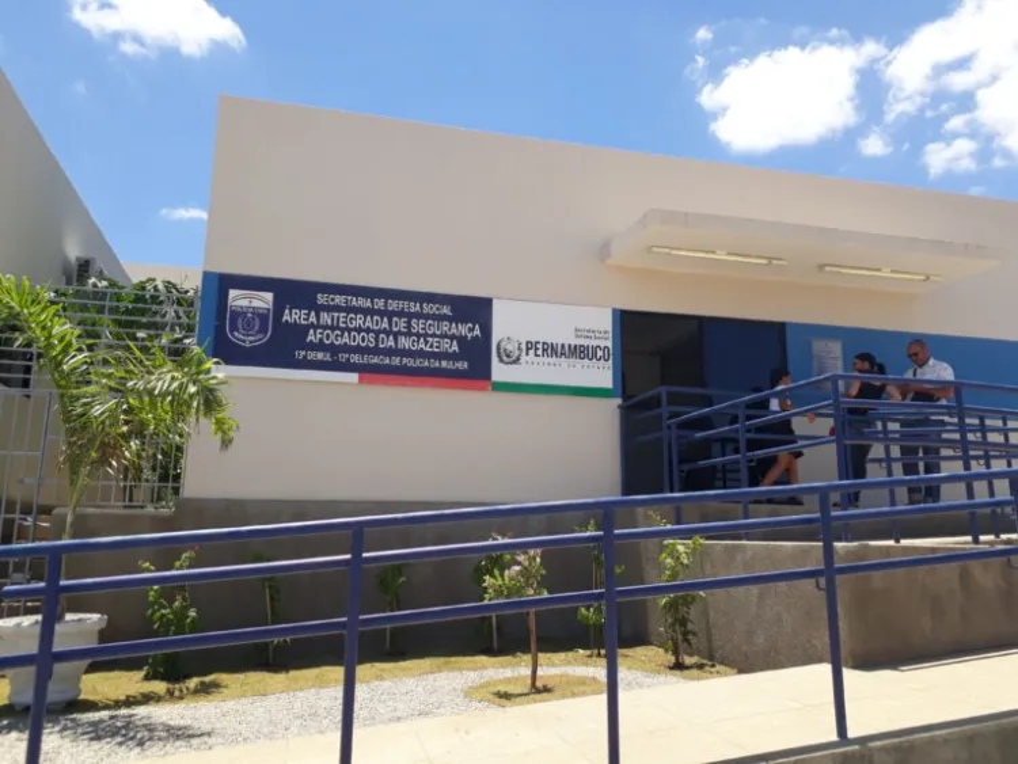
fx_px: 794
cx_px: 509
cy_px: 382
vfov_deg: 51.4
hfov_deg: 65.3
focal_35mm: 27
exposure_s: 1/1230
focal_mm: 3.6
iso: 40
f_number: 1.9
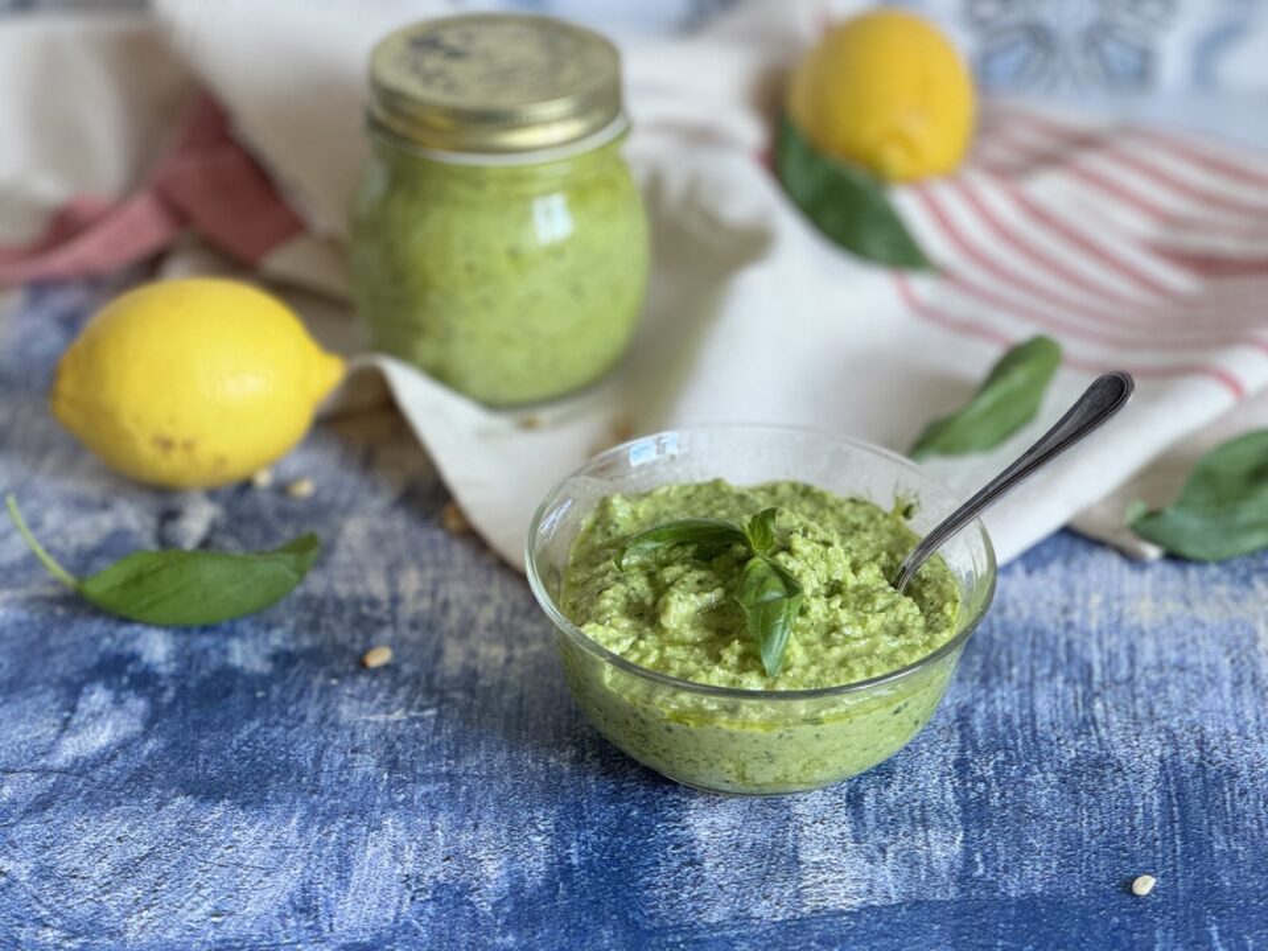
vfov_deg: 19.1
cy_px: 476
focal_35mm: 77
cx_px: 634
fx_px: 2821
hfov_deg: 25.3
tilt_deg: -30.9
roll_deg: +0.3
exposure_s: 1/60
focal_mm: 9
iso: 320
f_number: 2.8
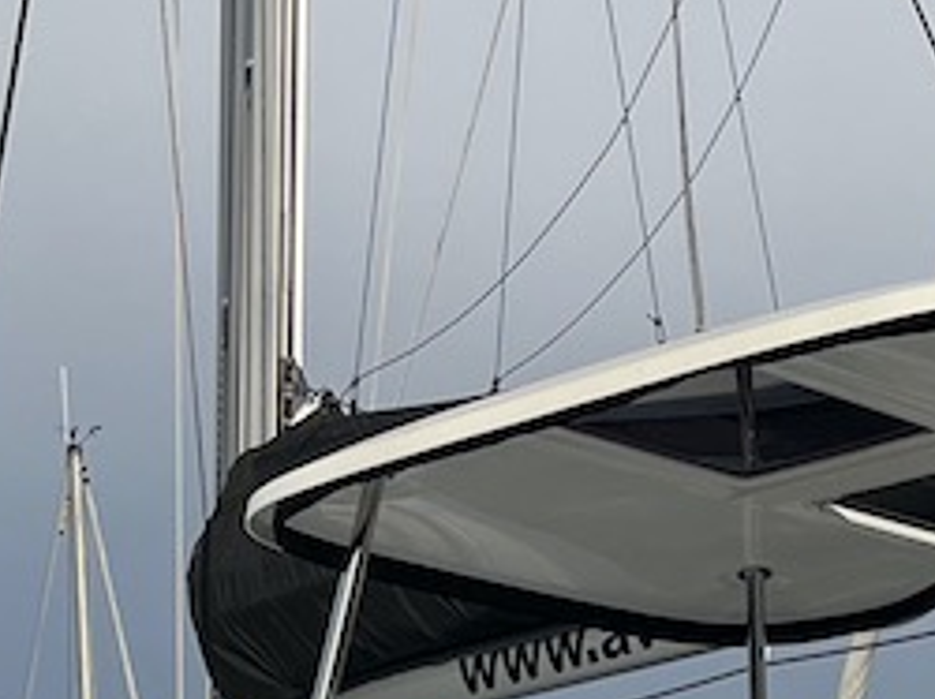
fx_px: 3373
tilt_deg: -2.7
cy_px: 1536
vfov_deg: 10.6
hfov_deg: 15.5
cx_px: 886
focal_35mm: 125
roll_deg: +0.6
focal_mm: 5.1
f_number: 1.6
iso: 50
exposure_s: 1/7353
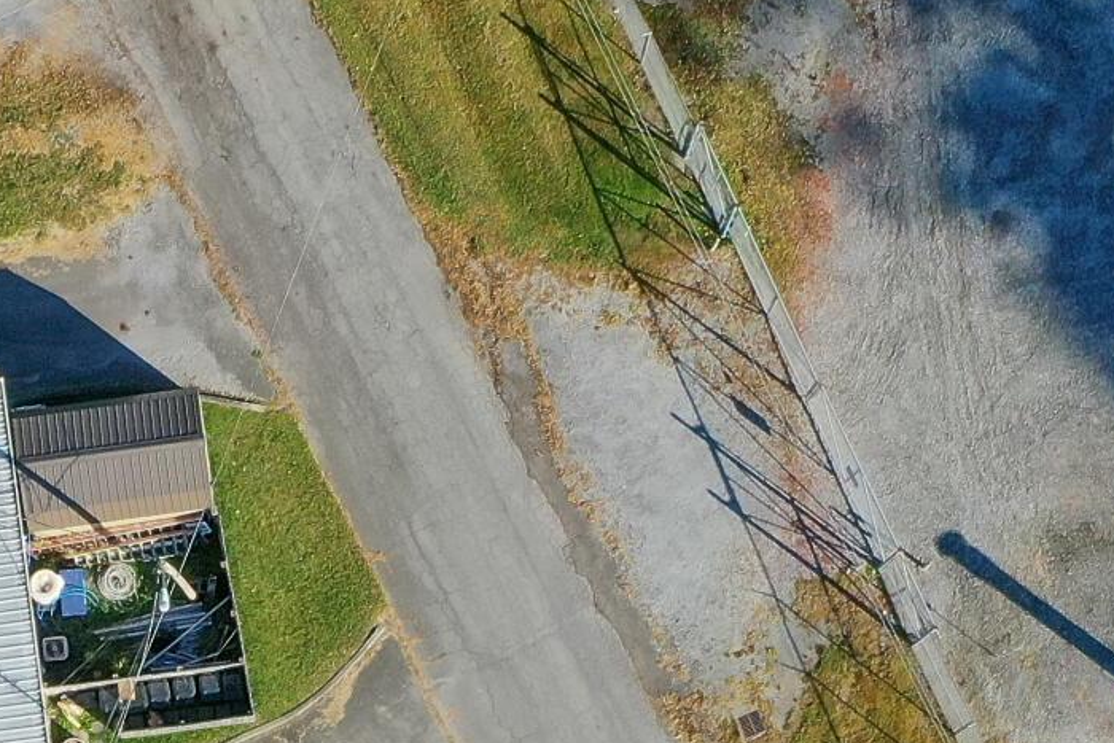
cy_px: 1171
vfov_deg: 10.9
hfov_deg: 16.9
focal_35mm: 120
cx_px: 188
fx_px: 3714
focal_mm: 10.26
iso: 100
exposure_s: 1/240
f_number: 5
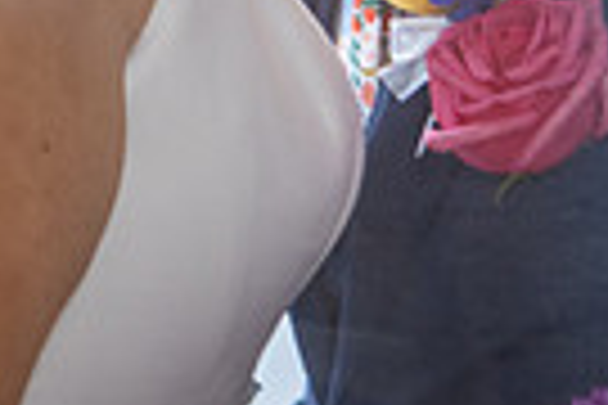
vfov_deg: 4.0
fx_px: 5759
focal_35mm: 341
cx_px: 262
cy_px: -117
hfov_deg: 6.0
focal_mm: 70
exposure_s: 1/60
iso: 1250
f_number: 2.8
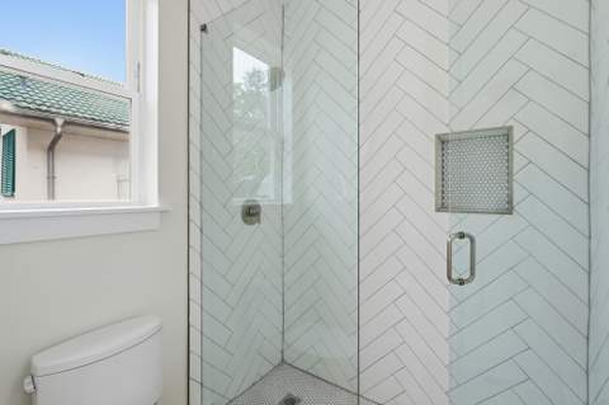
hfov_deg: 96.8
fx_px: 270
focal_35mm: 16
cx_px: 304
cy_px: 202
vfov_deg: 73.6
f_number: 8
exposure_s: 1/640
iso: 1250
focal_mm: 16
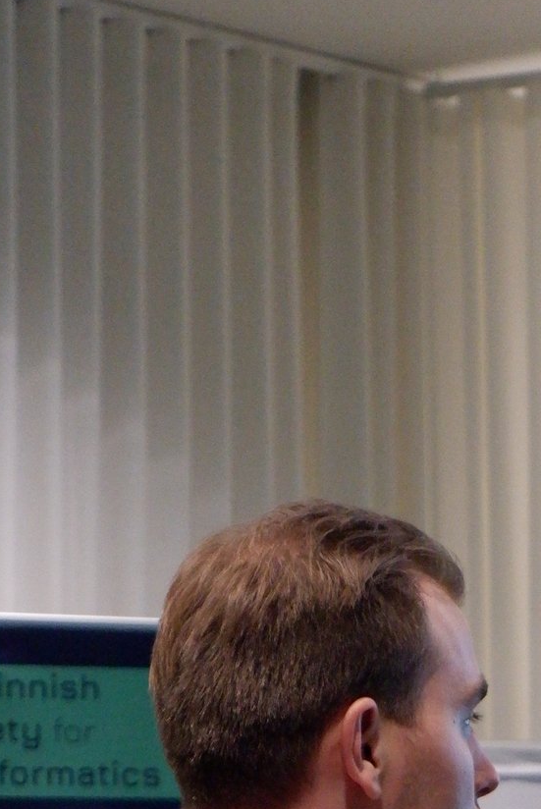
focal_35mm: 165
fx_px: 3711
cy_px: 883
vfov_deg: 12.2
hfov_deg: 8.3
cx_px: 286
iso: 6400
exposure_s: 1/250
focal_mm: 45
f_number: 5.6
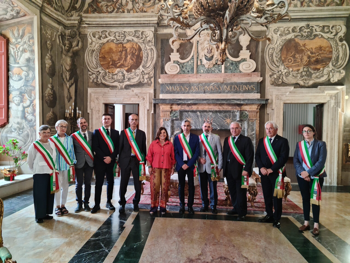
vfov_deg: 51.4
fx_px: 273
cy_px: 132
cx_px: 175
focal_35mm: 27
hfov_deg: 65.3
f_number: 2
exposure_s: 1/50
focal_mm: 5.9
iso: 320
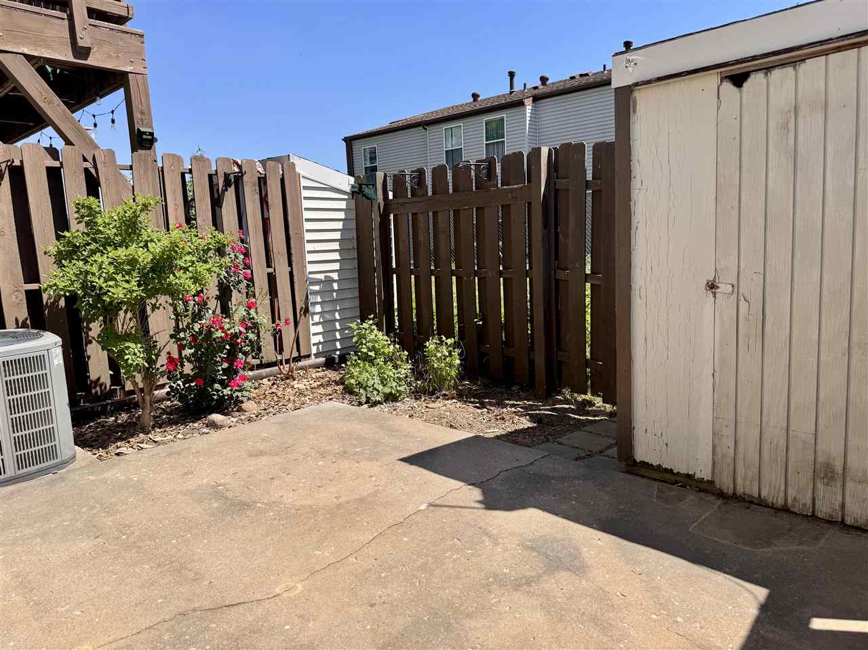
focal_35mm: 24
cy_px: 325
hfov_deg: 71.6
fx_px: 602
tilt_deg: -9.5
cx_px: 434
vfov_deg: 56.8
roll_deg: +2.0
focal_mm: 6.76
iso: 80
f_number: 1.78
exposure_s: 1/3597
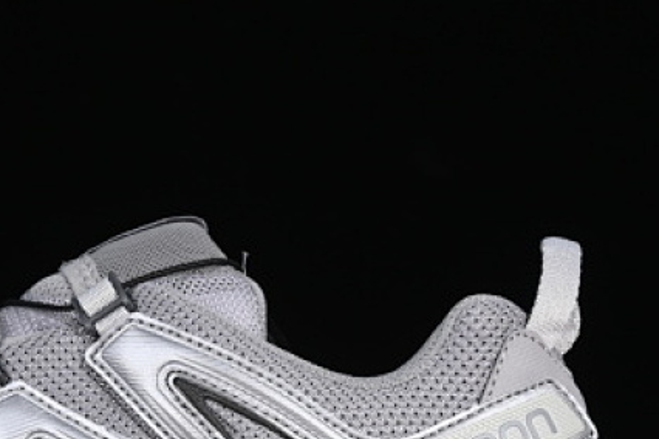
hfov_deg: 10.7
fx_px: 3478
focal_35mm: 190
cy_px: 476
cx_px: 25
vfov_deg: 7.2
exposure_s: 1/80
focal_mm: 50
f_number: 8
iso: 160
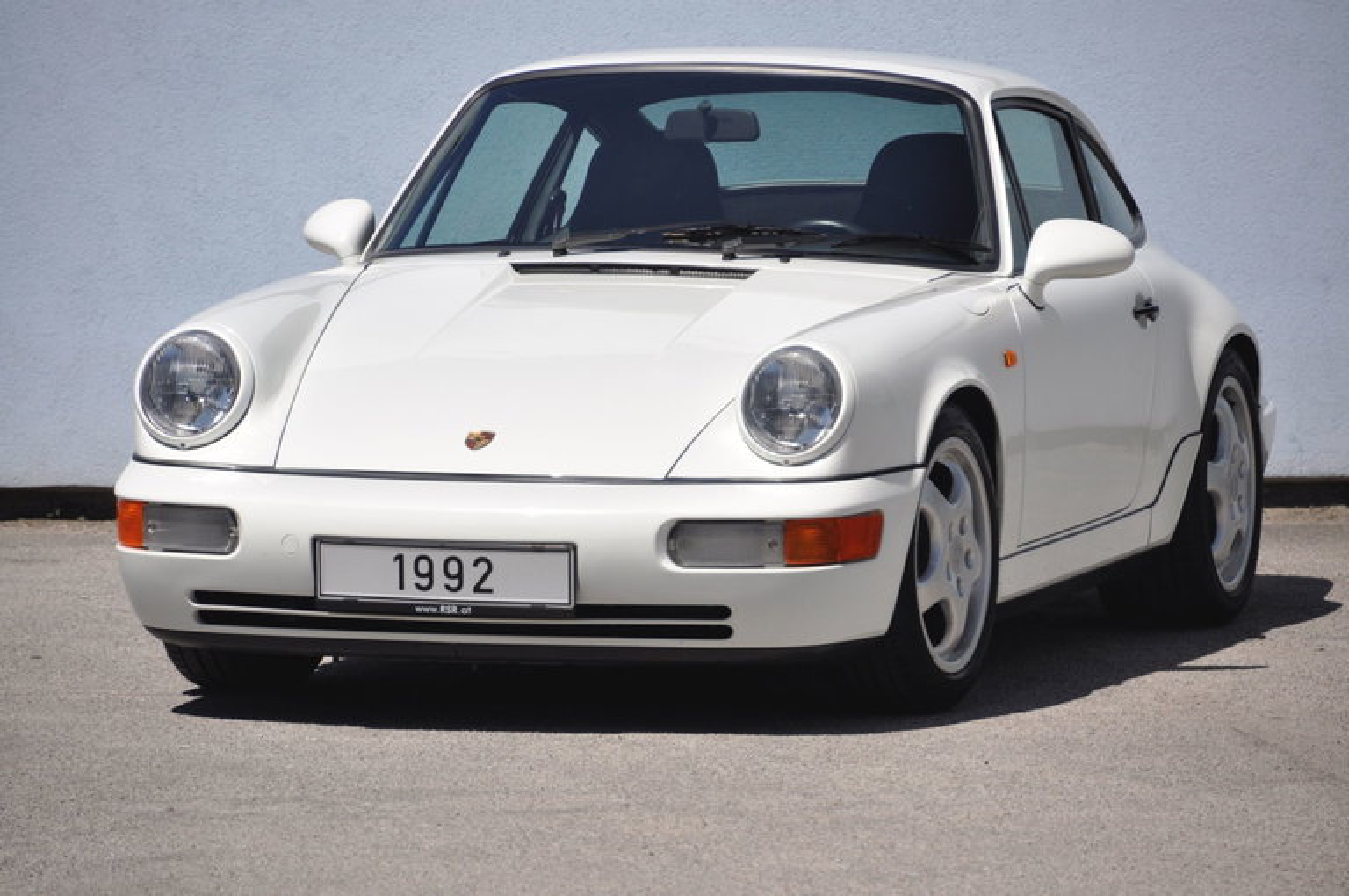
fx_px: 10947
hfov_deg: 7.1
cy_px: 448
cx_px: 674
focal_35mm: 292
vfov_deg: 4.7
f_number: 6.3
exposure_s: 1/1600
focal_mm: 195
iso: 500
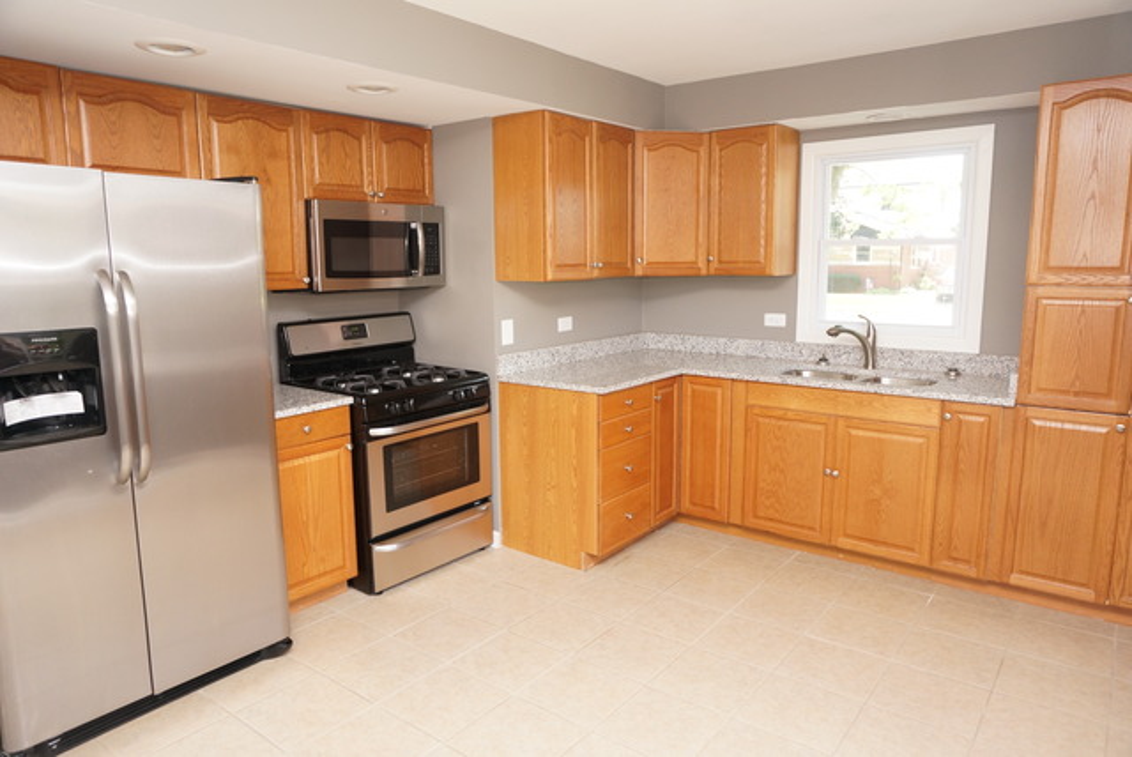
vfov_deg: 53.2
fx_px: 755
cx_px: 566
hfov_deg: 73.7
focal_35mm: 24
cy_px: 378
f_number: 4
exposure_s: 1/60
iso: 500
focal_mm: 16
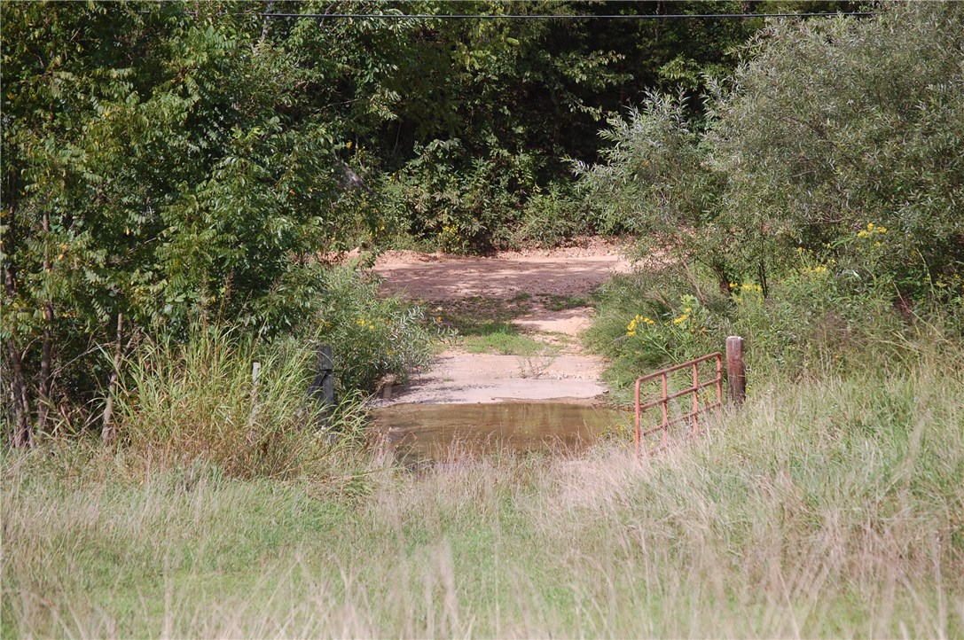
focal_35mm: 150
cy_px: 320
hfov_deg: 13.7
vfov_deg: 9.1
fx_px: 4012
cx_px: 482
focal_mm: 100
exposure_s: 1/640
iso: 200
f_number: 6.3
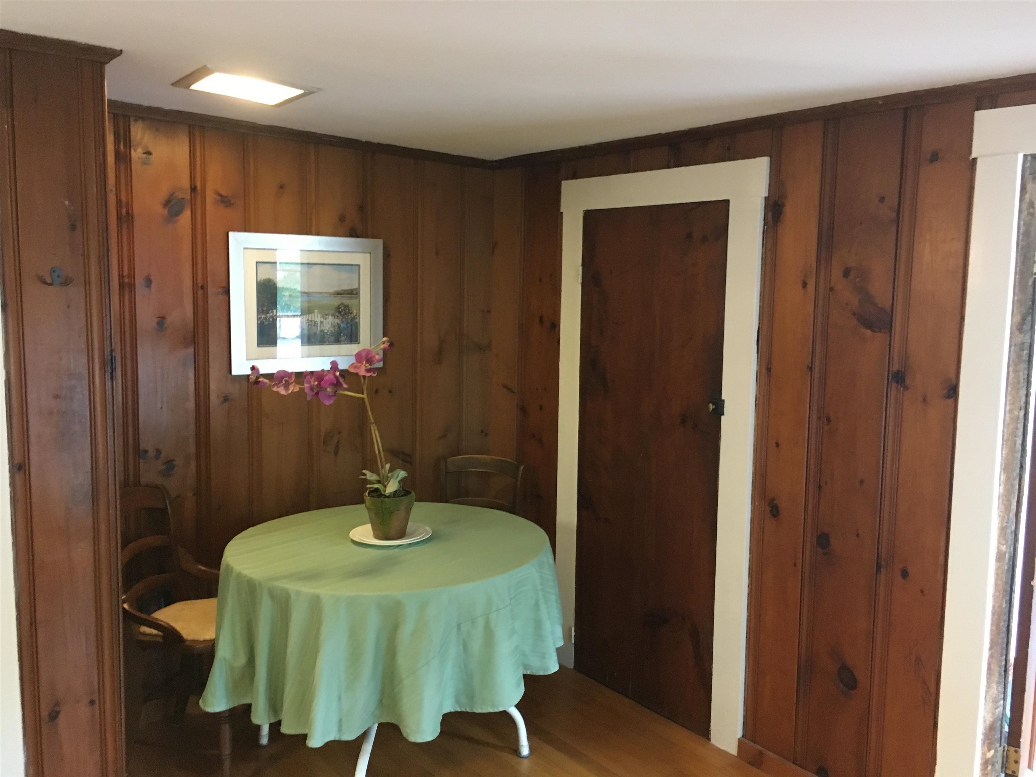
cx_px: 518
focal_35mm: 29
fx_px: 868
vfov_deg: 48.2
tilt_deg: -6.7
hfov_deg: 61.7
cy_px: 388
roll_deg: -2.1
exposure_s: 1/15
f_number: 2.2
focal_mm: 4.15
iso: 200
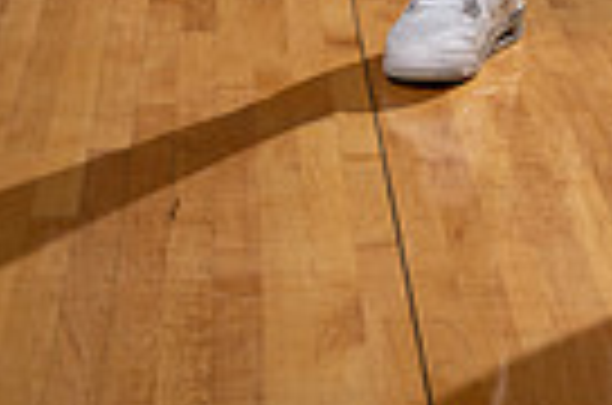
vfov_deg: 9.0
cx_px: 670
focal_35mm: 136
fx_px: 2307
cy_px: -567
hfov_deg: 14.8
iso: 400
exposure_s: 1/250
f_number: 5.6
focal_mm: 41
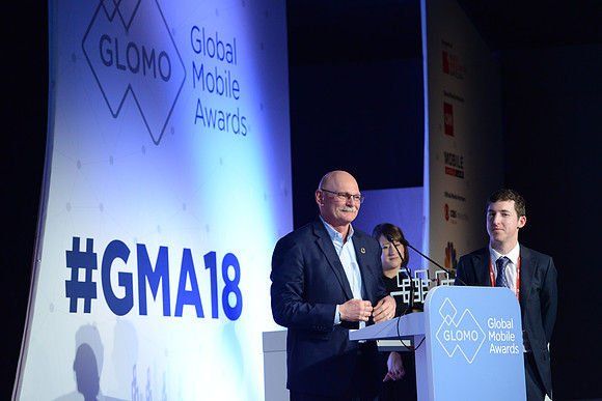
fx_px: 2592
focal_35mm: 155
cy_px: 200
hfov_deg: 13.2
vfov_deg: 8.9
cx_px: 301
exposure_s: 1/125
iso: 2500
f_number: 4.5
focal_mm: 155
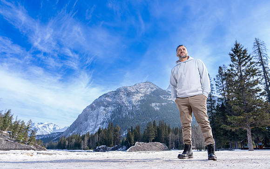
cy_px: 93
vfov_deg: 48.7
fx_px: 187
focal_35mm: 25
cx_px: 140
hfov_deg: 71.6
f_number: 3.5
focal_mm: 24
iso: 50
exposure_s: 1/400
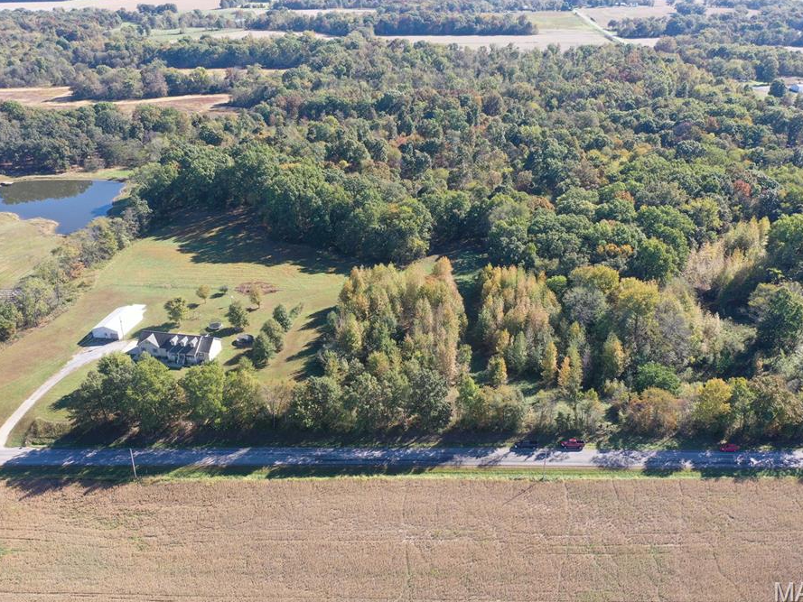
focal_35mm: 31
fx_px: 719
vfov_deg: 45.5
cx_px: 402
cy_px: 303
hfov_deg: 58.3
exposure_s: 1/200
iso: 100
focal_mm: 10.26
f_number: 4.5
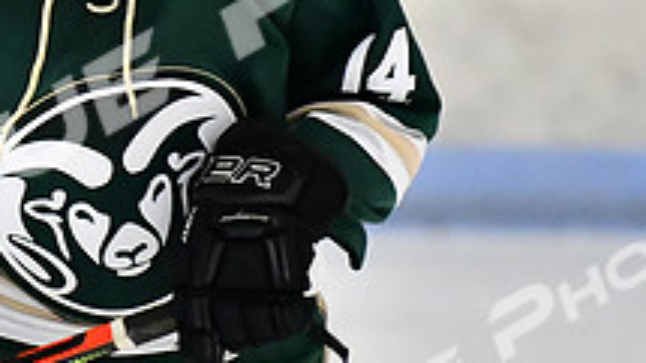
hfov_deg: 2.7
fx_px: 13825
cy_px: 104
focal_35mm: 807
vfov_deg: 1.5
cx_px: 48
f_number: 2.8
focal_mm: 190
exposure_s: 1/1250
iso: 8000
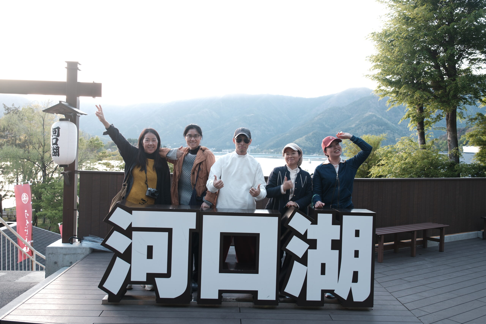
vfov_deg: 38.9
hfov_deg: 55.8
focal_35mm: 34
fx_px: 459
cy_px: 162
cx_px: 243
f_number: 2.8
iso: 80
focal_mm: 22.4
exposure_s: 1/30
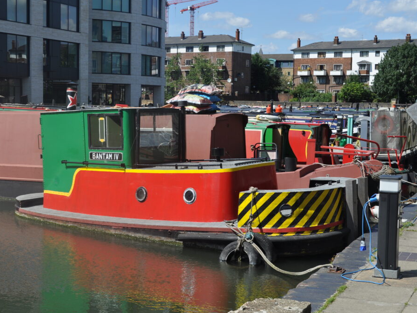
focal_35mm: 58
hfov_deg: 33.5
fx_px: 693
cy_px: 156
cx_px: 205
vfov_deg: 25.4
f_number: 9
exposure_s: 1/320
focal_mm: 35
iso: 200
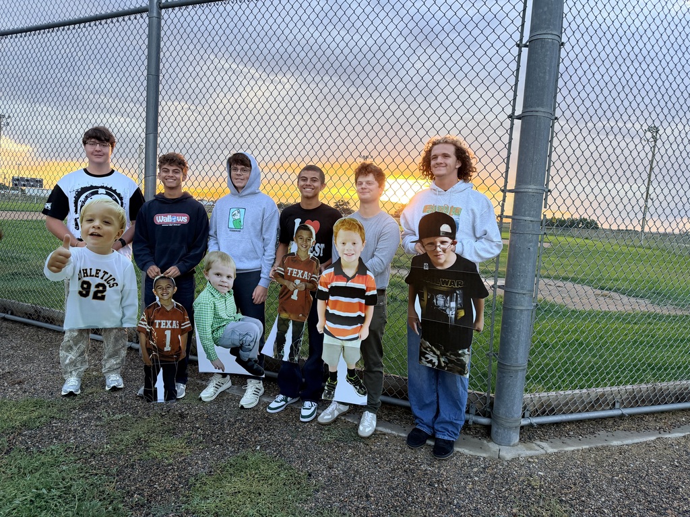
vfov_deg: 56.8
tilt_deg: -4.8
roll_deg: -2.9
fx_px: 478
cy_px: 258
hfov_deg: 71.6
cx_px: 345
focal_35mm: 24
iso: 160
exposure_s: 1/154
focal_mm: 6.76
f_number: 1.78
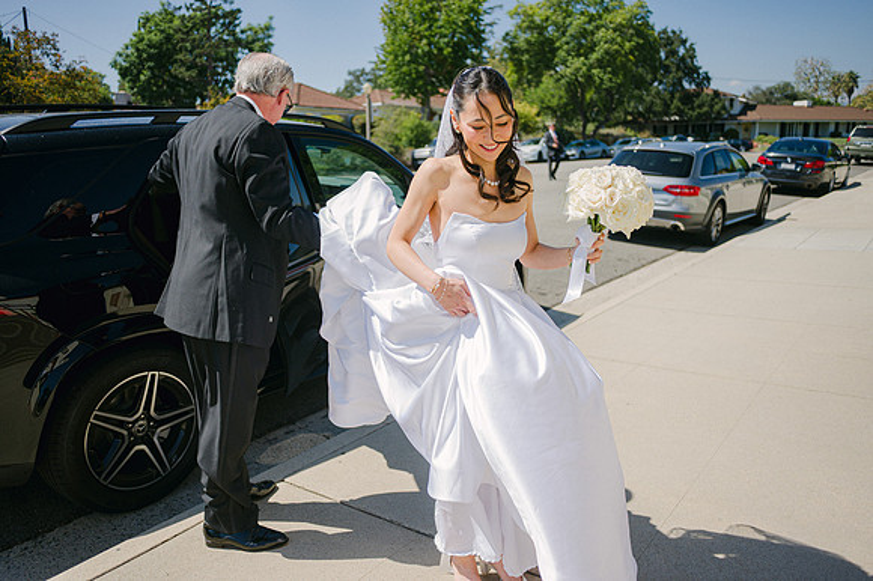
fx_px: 679
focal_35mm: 28
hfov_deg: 65.5
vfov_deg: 46.4
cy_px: 290
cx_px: 436
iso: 100
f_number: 2.8
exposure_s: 1/2000
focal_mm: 28
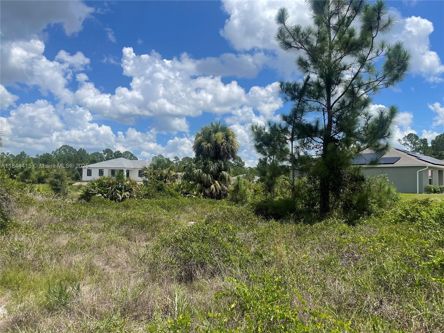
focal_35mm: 26
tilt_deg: +3.6
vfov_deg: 53.1
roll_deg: -0.6
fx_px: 333
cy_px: 166
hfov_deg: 67.3
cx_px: 222
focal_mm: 4.2
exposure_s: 1/4831
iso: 32
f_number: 1.6
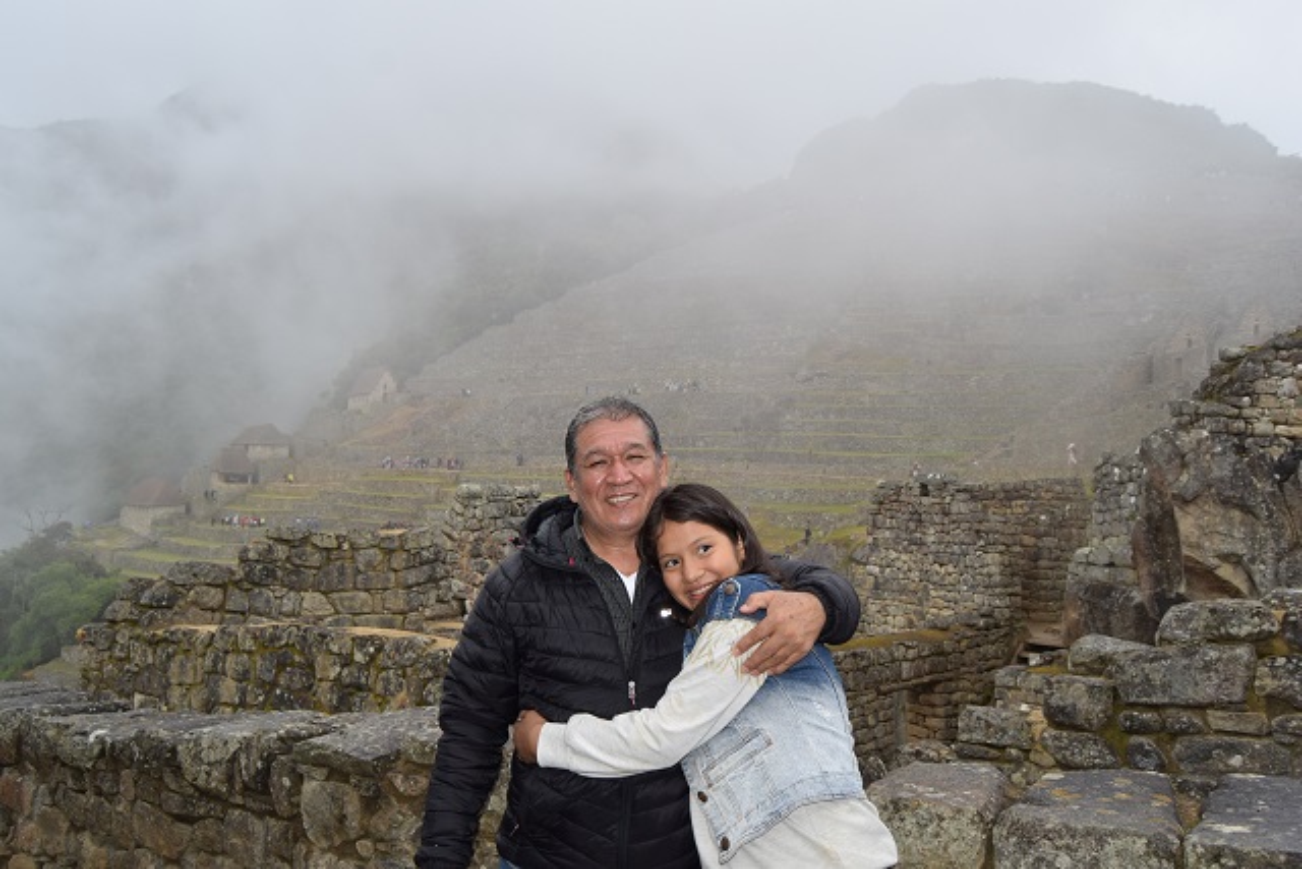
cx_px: 651
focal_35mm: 27
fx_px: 977
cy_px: 434
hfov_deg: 67.4
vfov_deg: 48.0
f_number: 5.6
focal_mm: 18
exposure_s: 1/125
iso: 100
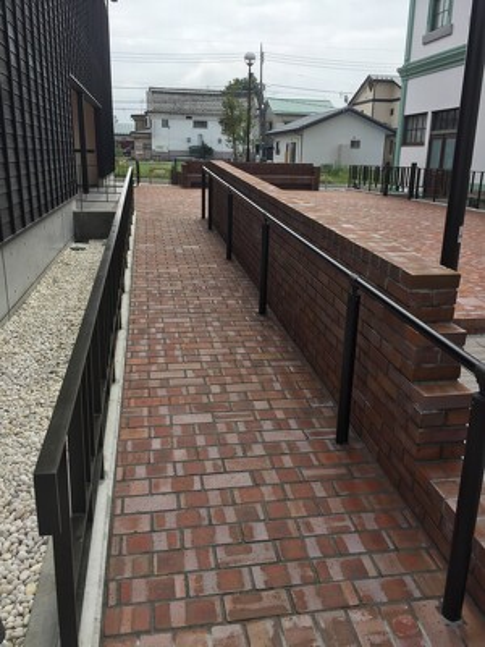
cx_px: 242
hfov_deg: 48.2
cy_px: 324
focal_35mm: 29
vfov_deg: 61.7
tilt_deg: -15.3
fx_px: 542
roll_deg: -0.4
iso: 32
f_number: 2.2
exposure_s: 1/1980
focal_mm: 4.15
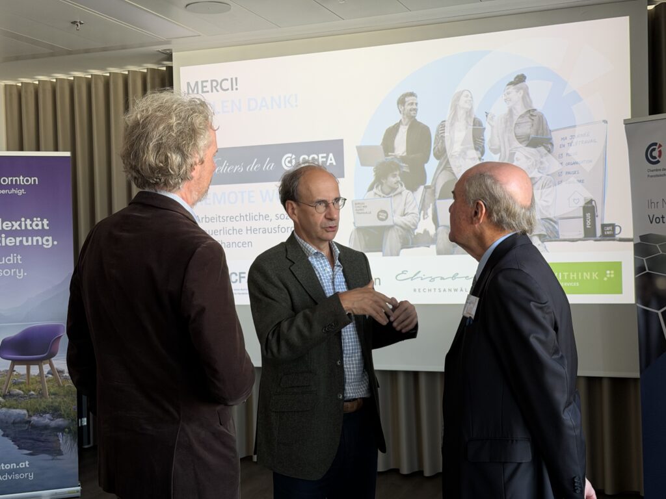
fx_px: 924
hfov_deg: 39.7
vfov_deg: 30.3
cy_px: 250
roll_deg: +1.5
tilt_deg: -0.6
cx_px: 333
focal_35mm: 48
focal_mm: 6.76
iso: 64
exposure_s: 1/121
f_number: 1.78
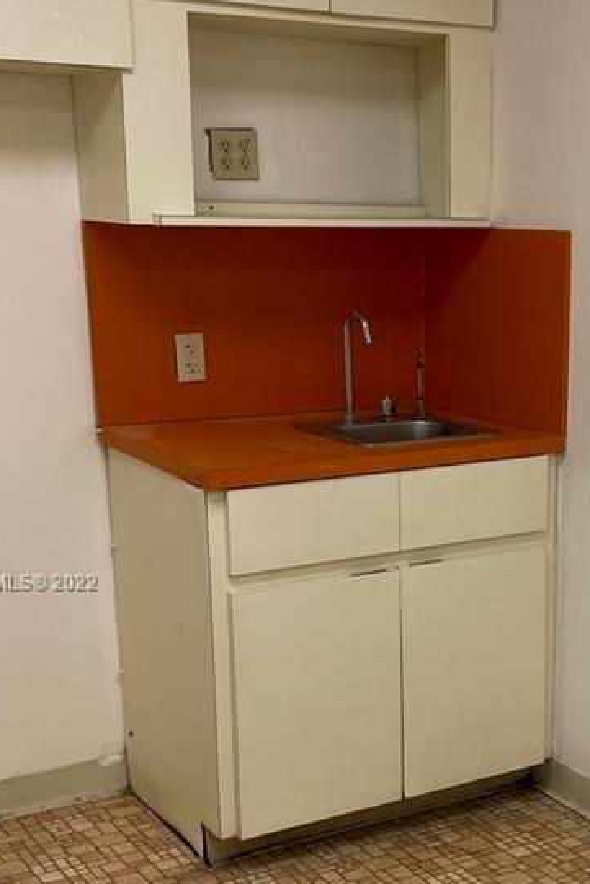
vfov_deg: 33.1
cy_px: 583
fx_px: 1474
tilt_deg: -14.9
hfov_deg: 22.1
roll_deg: -2.7
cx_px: 533
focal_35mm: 60
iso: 50
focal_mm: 4.2
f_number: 1.6
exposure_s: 1/120
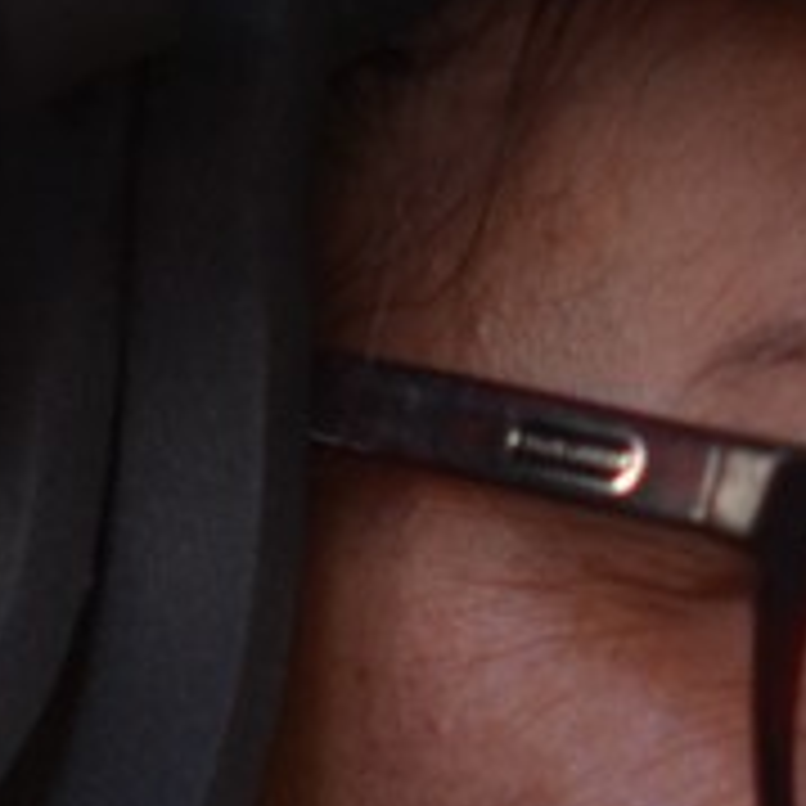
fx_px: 28766
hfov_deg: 1.6
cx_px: 1009
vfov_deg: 1.6
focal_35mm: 1092
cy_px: 1047
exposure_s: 1/250
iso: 100
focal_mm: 150
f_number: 2.8
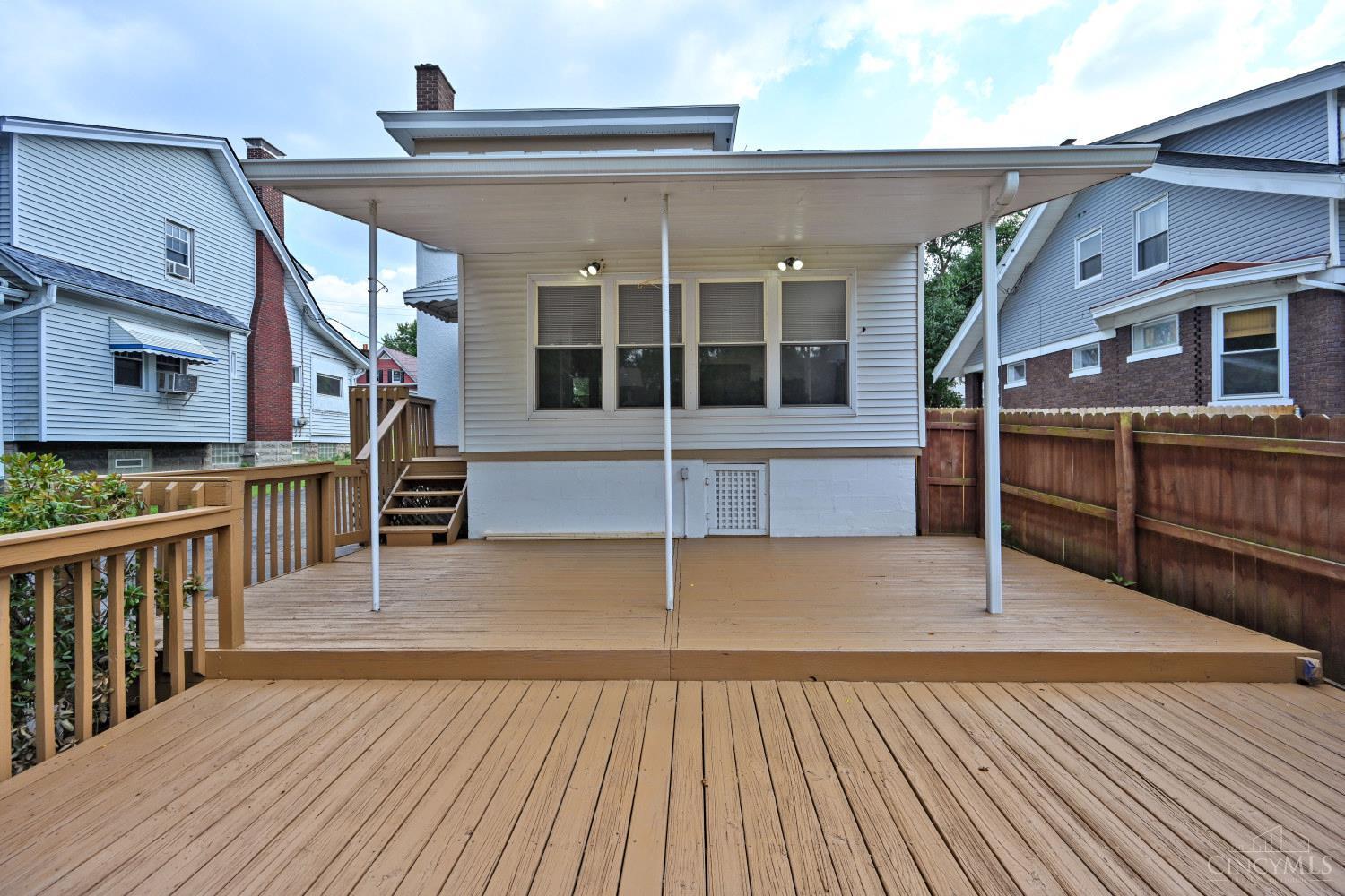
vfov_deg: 81.2
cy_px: 448
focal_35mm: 14
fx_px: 523
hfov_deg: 104.3
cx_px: 672
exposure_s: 1/250
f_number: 6.3
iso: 100
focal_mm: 14
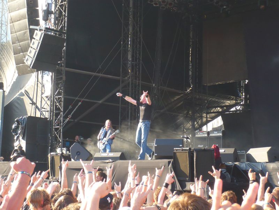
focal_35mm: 79
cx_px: 140
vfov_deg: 18.7
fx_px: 637
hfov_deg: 24.7
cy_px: 105
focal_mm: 13
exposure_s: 1/60
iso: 100
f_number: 5
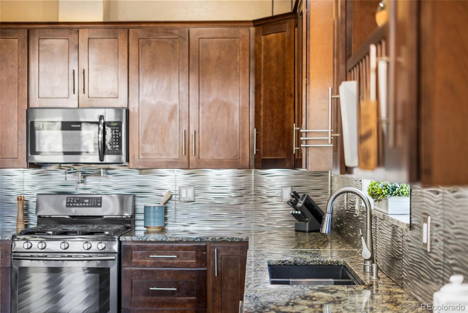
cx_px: 234
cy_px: 156
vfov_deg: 27.0
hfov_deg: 39.6
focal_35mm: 50
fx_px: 650
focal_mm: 50
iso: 200
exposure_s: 1/25
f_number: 2.2
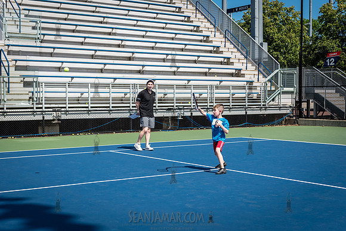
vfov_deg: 24.7
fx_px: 528
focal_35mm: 55
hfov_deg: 36.3
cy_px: 124
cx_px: 185
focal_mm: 50
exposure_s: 1/1600
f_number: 4.5
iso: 200
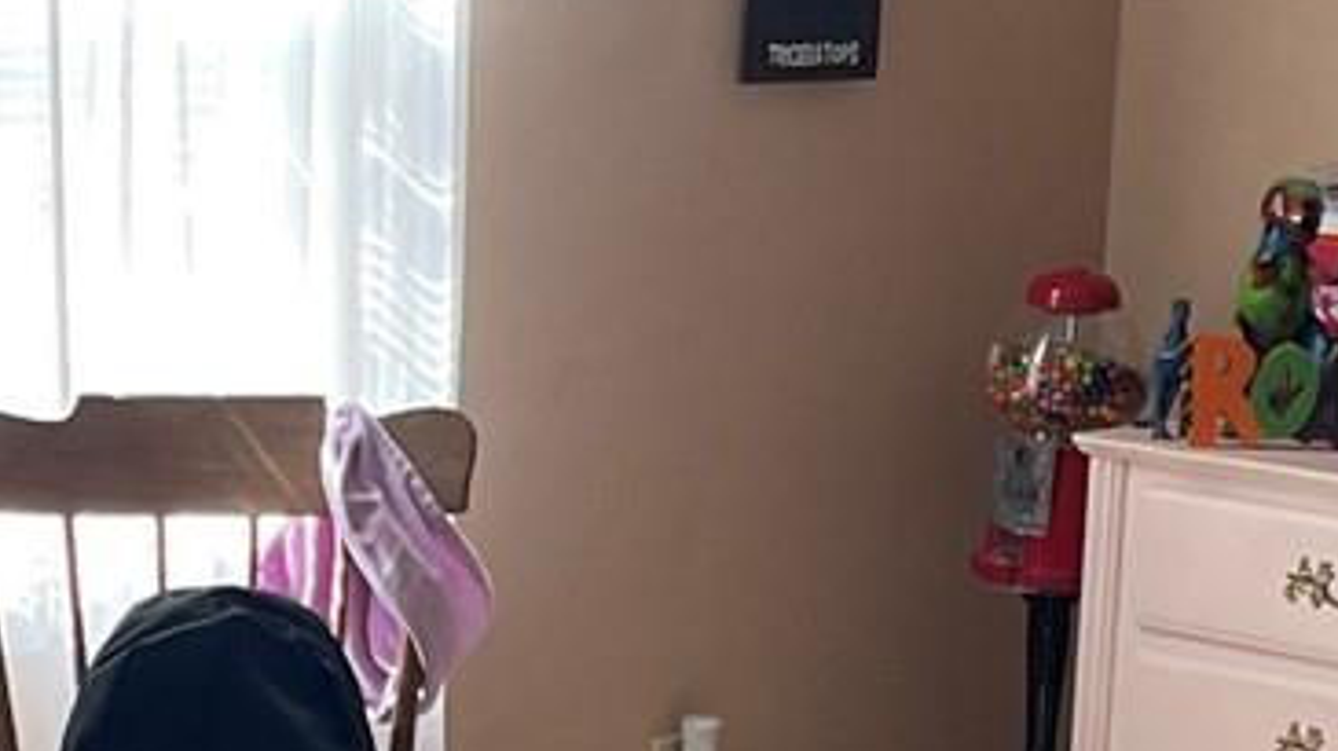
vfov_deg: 7.9
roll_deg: -1.6
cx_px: 466
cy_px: 890
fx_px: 5426
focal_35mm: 153
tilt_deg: -15.0
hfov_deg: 14.0
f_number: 1.6
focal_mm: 5.1
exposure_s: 1/121
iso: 125
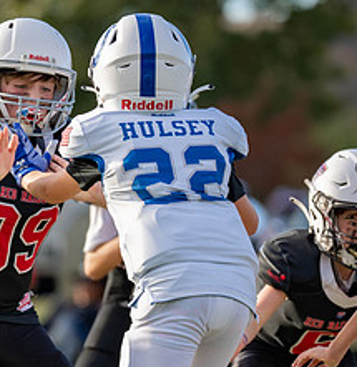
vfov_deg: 2.4
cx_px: 79
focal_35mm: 752
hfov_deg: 2.3
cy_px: 307
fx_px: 8898
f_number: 2.8
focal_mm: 200
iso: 200
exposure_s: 1/1250
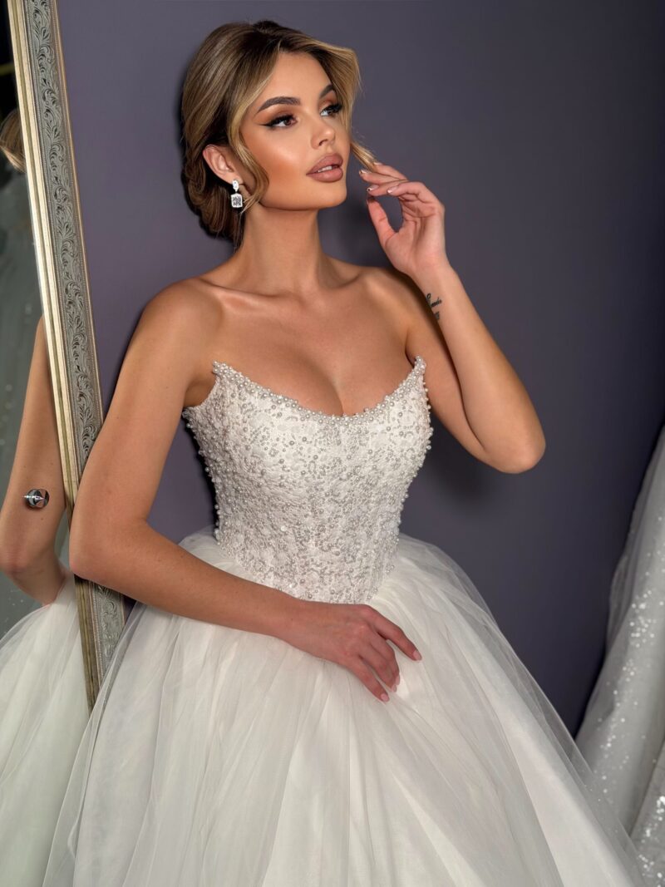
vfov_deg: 39.7
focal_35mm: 48
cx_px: 332
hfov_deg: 30.3
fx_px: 1230
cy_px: 444
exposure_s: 1/100
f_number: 1.78
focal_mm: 6.76
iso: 80
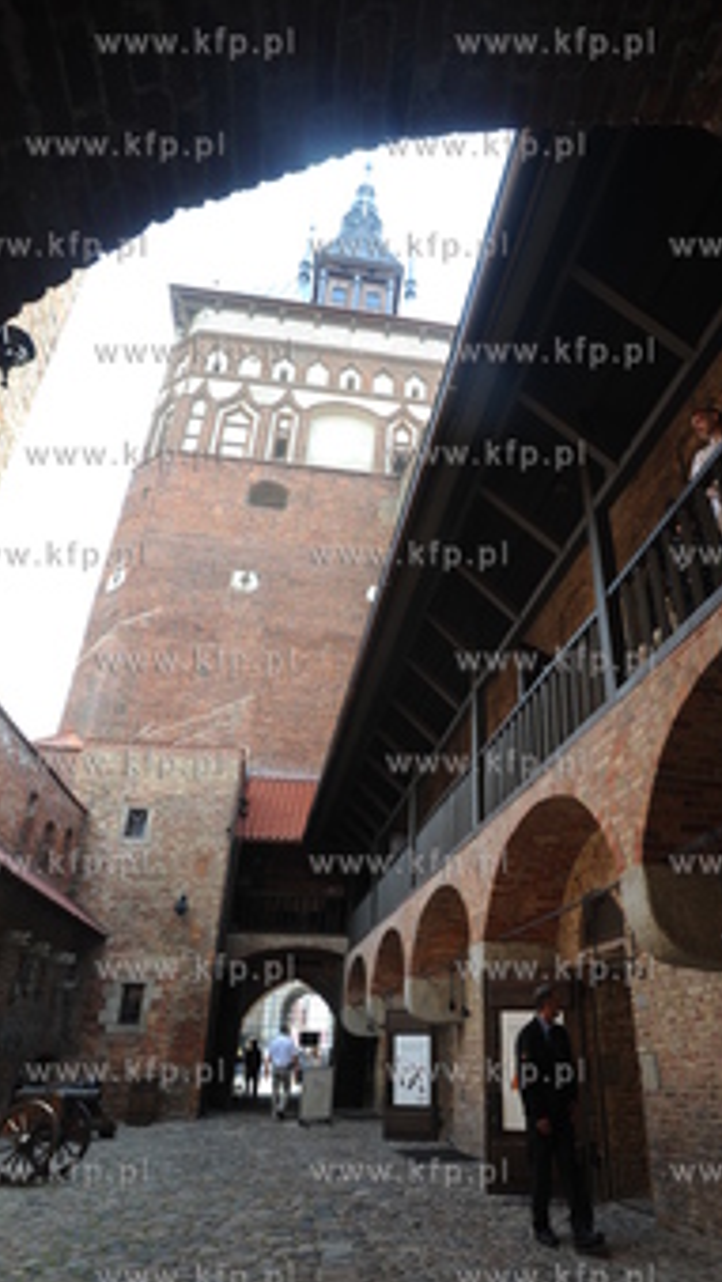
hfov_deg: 53.3
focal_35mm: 21
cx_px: 435
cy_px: 654
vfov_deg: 83.8
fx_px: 714
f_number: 8
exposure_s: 1/50
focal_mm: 17
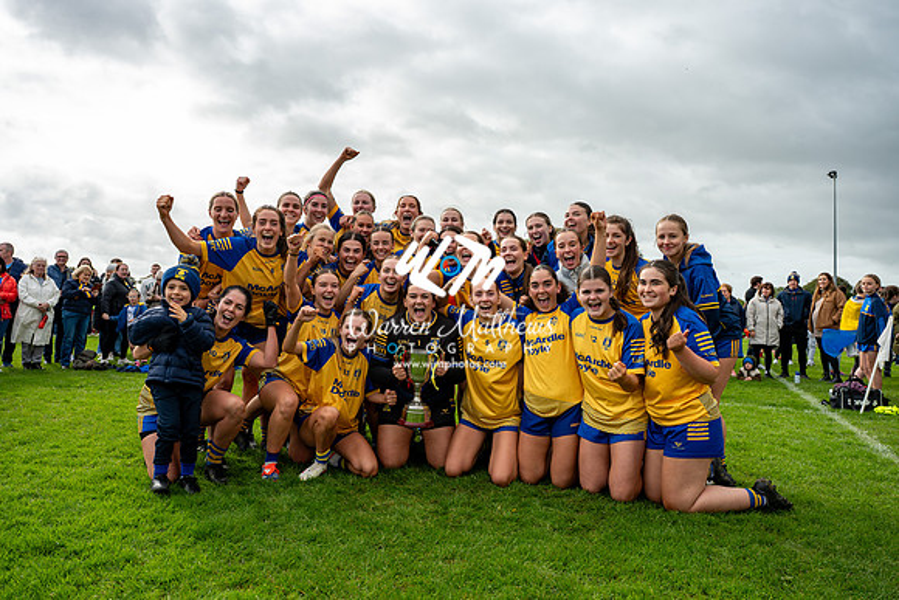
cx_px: 450
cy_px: 300
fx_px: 674
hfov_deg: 67.4
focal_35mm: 27
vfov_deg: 48.0
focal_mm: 27
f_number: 5
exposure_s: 1/320
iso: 100
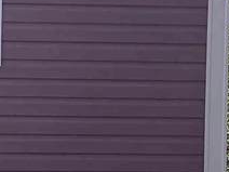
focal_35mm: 145
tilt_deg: -0.3
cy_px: 88
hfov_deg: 13.1
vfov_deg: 10.2
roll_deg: -1.1
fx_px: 959
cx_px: -70
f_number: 1.78
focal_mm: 6.76
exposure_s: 1/4167
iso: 100
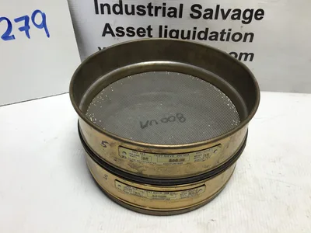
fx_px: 279
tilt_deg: -41.6
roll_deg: -3.2
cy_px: 116
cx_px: 156
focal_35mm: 31
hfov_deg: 58.4
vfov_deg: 45.4
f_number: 2.4
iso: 32
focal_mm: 3.3
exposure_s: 1/120
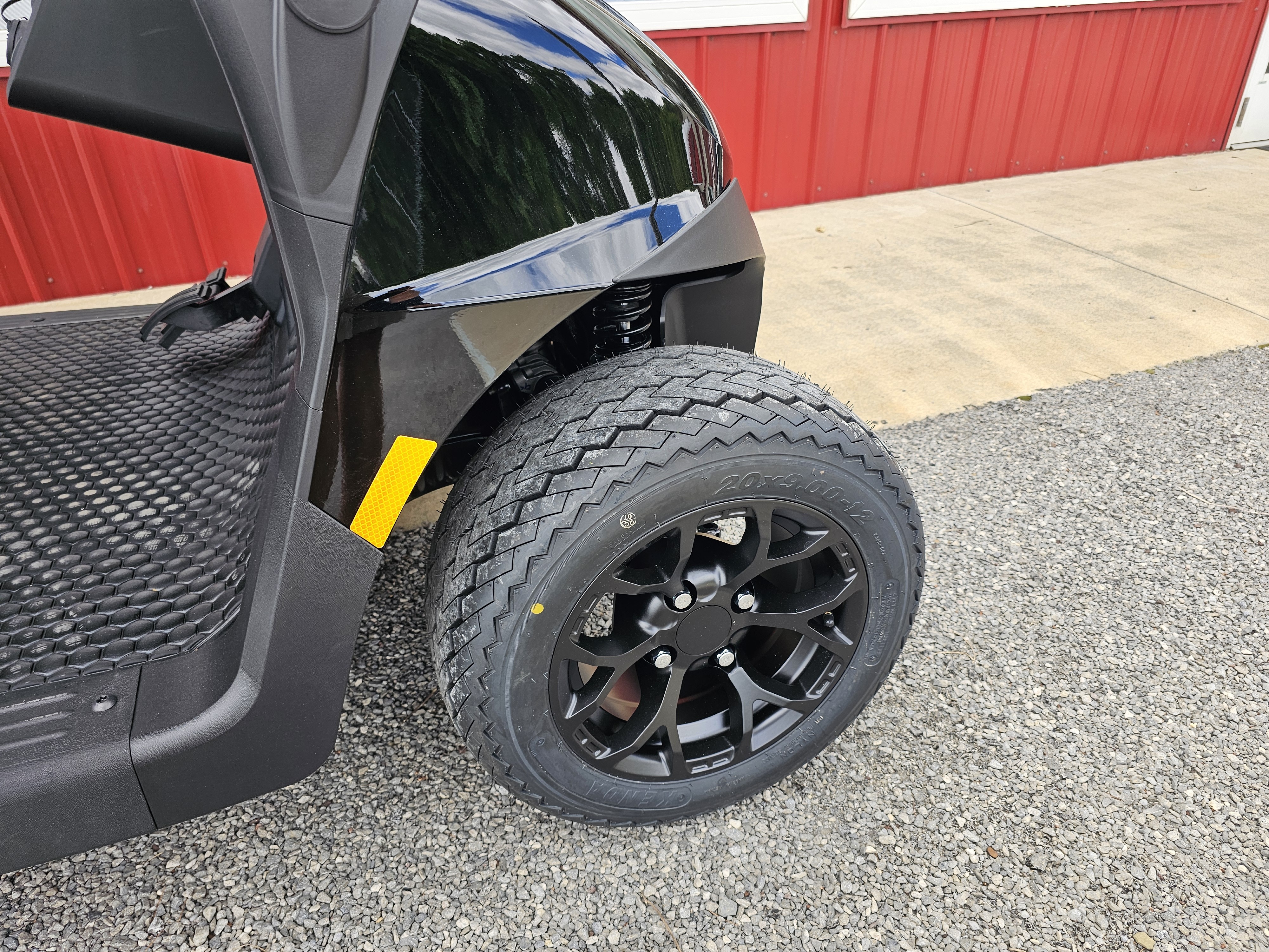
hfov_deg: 73.9
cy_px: 476
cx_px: 634
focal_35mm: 23
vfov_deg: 58.9
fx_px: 843
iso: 16
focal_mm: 6.3
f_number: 1.7
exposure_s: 1/120
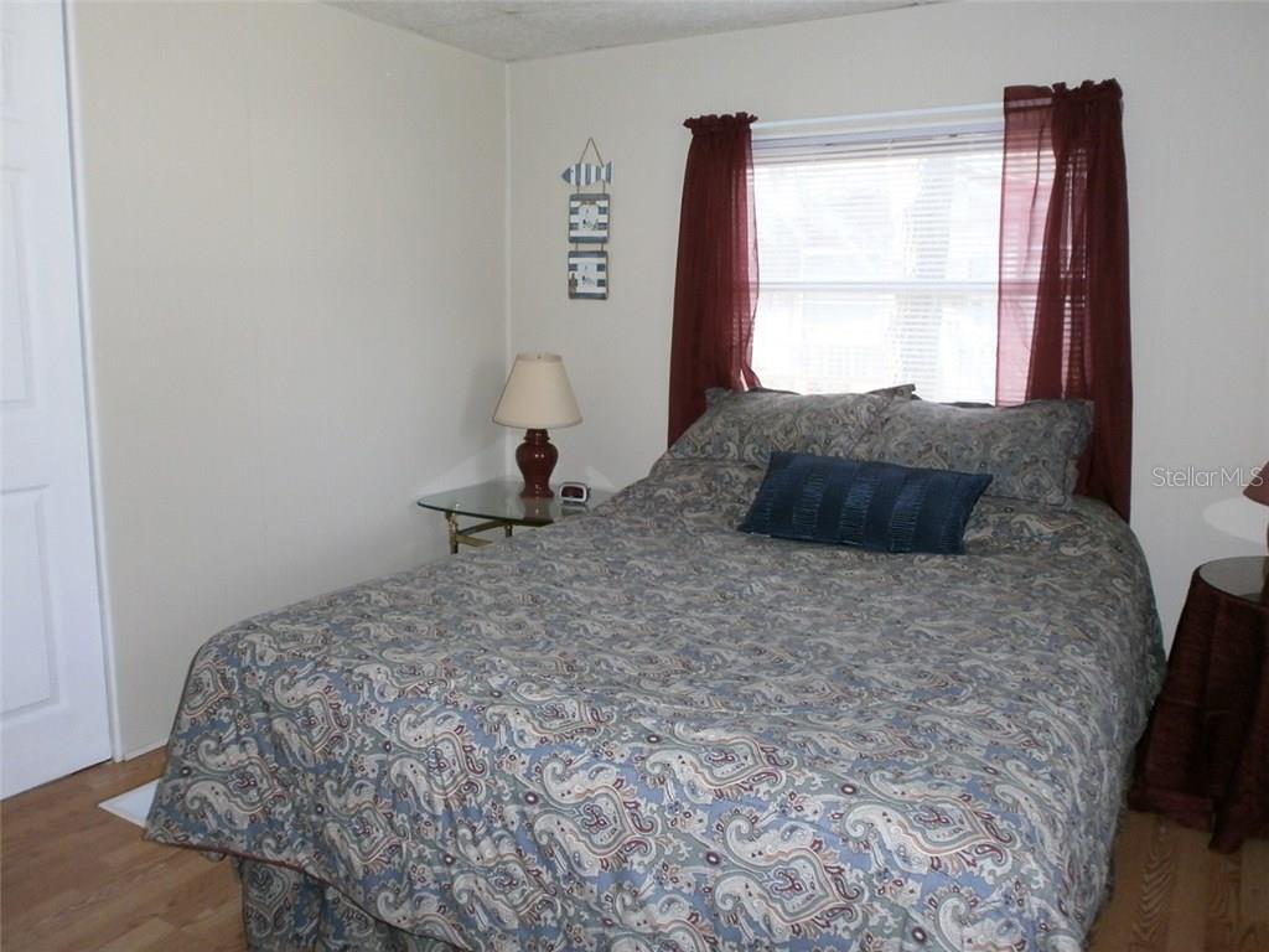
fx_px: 990
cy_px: 476
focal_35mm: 27
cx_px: 634
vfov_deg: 51.4
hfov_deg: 65.3
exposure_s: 1/30
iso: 160
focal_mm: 4.8
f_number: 2.9
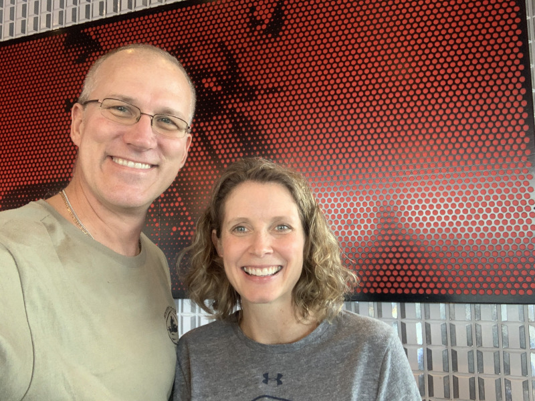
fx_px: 495
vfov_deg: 44.2
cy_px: 200
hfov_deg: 56.8
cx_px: 268
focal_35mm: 32
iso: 80
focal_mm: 2.87
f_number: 2.2
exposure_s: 1/60
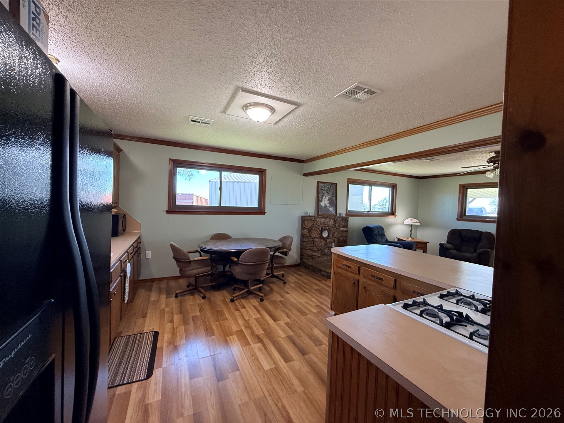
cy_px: 212
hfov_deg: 102.1
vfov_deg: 85.7
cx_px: 282
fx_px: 228
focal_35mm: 14
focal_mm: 2.22
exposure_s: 1/120
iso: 320
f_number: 2.2
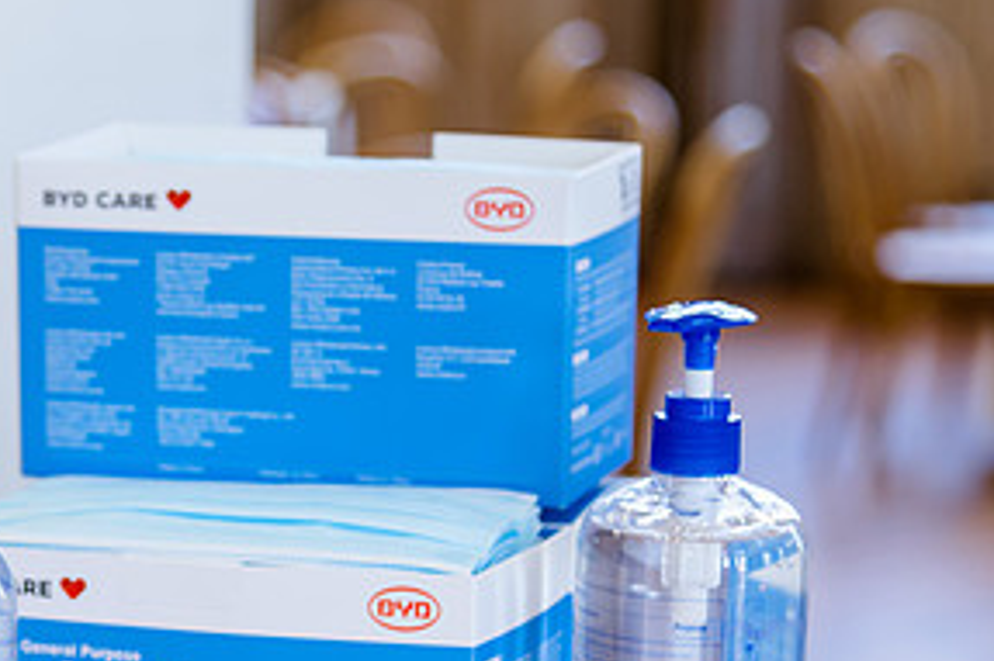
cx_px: 131
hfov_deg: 12.8
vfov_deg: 8.6
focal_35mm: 159
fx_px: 4387
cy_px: 601
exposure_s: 1/200
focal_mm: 70
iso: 800
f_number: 4
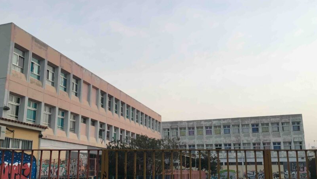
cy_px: 115
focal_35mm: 34
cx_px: 161
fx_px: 286
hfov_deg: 58.0
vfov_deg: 34.4
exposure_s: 1/33
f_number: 2.2
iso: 25
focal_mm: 4.15
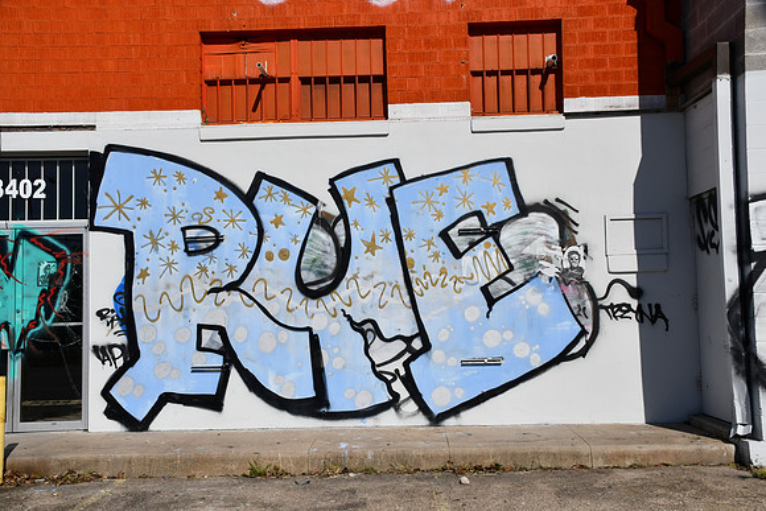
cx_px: 383
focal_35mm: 39
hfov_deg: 49.5
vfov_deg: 34.2
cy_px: 256
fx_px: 830
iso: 400
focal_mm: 26
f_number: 16
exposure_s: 1/1000
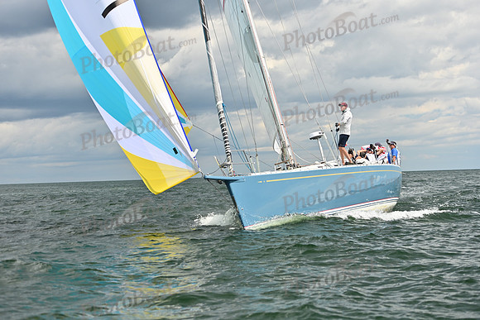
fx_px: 934
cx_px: 240
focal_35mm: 70
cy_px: 160
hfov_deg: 28.8
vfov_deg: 19.5
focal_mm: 70
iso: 250
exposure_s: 1/2500
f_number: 3.2
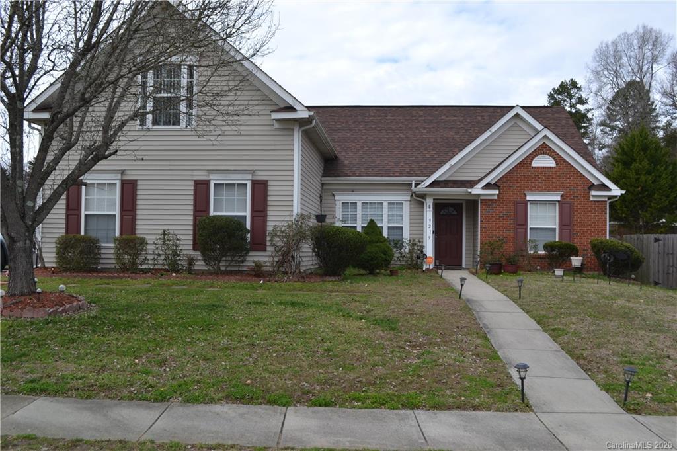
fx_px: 620
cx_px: 338
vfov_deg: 39.9
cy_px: 226
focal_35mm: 33
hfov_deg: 57.2
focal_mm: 22
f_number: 7.1
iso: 100
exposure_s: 1/200
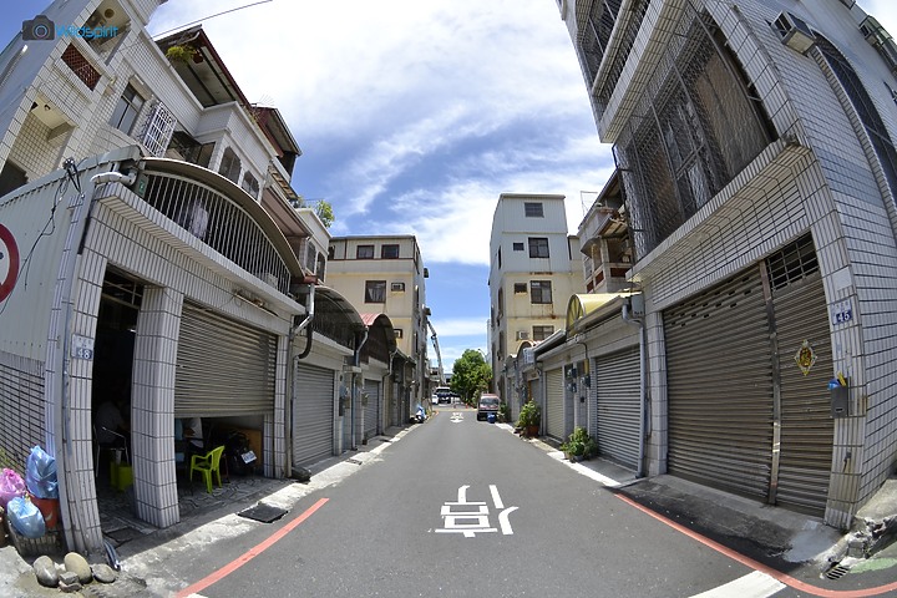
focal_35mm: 15
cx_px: 448
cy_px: 299
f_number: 4.5
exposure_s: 1/800
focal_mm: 10
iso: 100
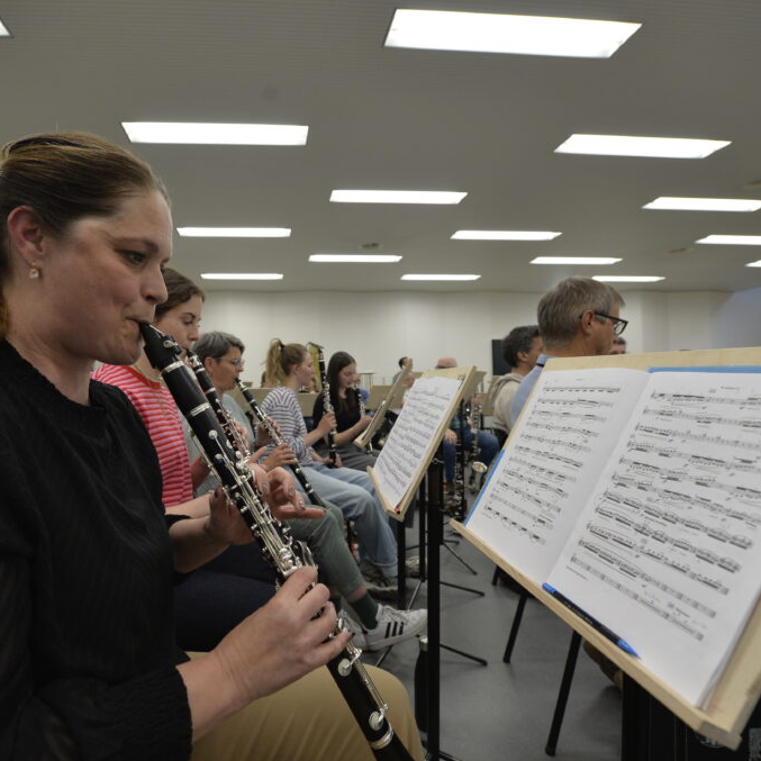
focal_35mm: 18
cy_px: 381
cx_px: 295
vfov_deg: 80.7
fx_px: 448
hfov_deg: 79.5
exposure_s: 1/125
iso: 1250
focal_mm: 14
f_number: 5
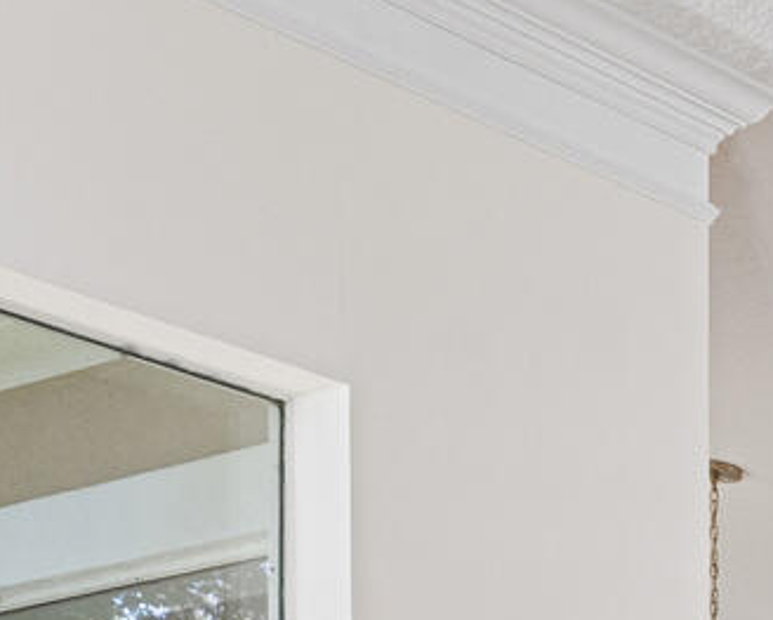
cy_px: 1354
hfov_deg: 11.6
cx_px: 2225
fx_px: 2421
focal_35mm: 106
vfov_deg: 12.3
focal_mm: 14.8
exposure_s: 1/2.5
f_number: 9
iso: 250
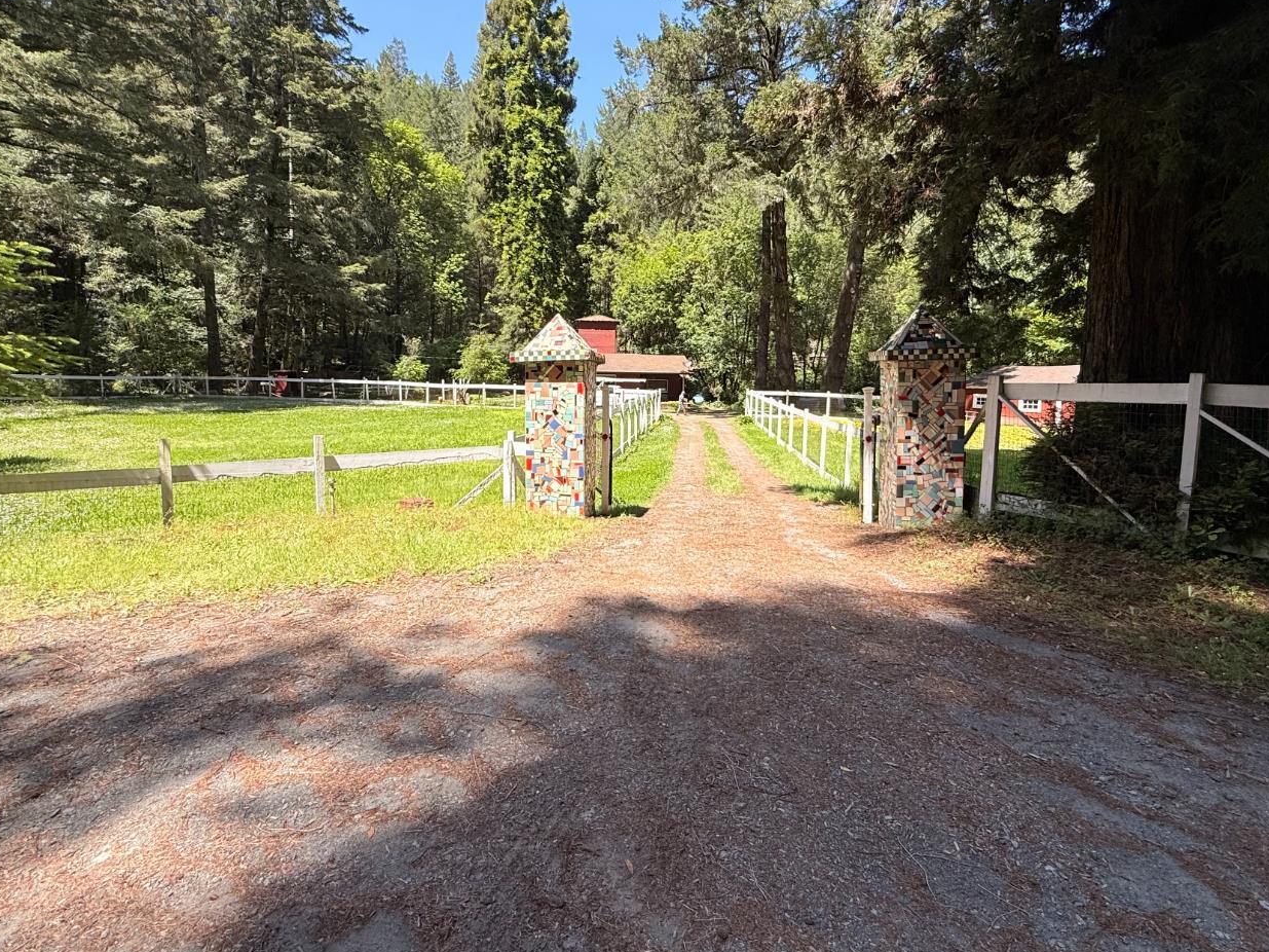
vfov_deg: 74.4
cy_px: 418
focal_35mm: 17
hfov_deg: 91.0
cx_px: 664
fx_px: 623
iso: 50
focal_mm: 2.22
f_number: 2.2
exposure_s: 1/830
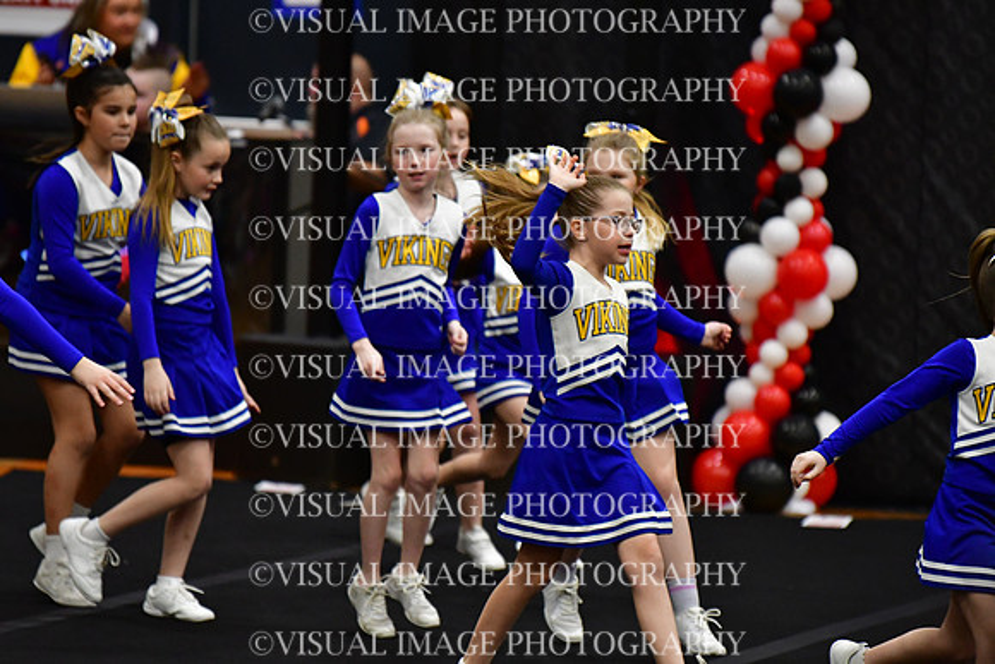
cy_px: 332
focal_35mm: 300
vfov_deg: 4.6
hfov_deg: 6.9
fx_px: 8293
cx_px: 498
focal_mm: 200
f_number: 2.8
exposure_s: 1/800
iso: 4000
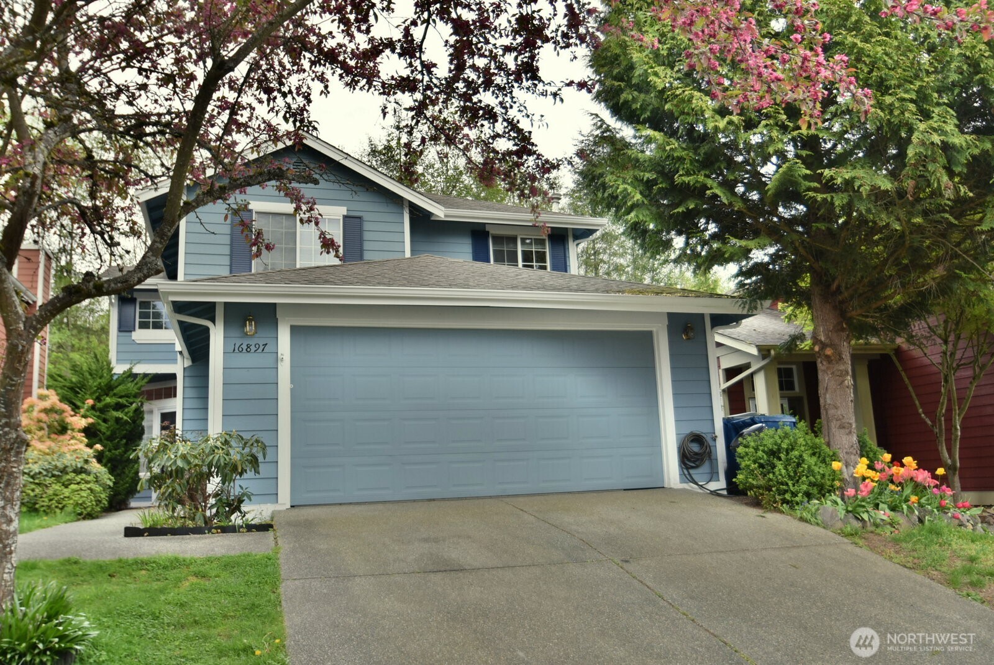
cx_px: 497
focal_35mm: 28
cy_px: 332
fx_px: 788
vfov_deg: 45.8
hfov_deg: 64.5
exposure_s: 1/800
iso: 400
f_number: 4.2
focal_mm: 19
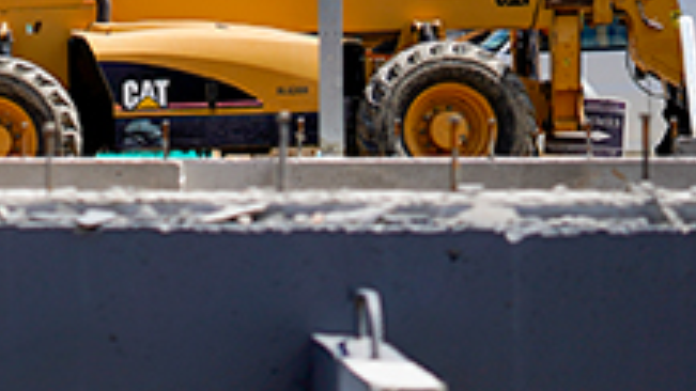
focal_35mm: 116
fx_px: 2141
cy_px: 96
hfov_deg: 17.8
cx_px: -64
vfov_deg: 10.4
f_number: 2
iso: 100
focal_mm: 40
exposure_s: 1/5000
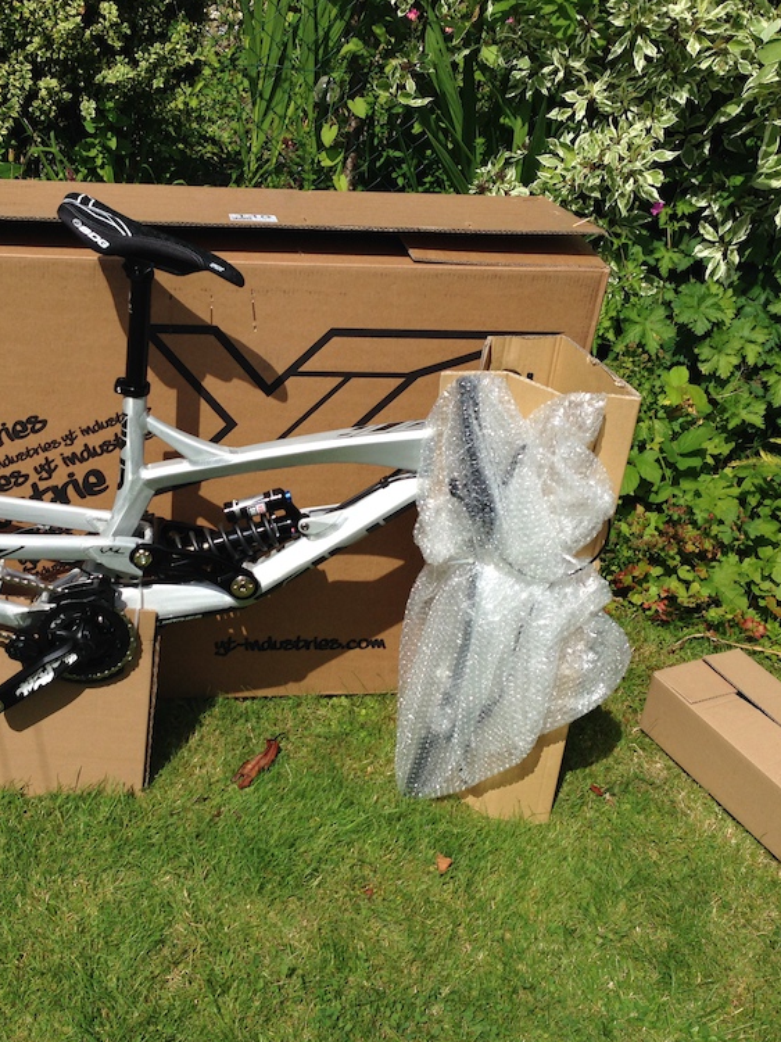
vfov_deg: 42.1
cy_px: 519
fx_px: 1354
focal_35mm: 45
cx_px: 258
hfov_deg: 31.9
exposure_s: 1/2584
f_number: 2.4
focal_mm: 4.12
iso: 50
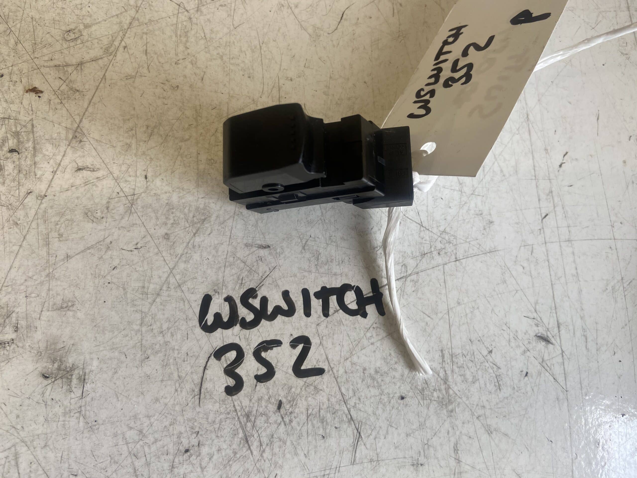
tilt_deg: -73.5
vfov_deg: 53.1
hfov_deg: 67.3
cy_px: 239
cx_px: 318
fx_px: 478
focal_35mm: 26
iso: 80
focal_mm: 4.25
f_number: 1.8
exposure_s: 1/100
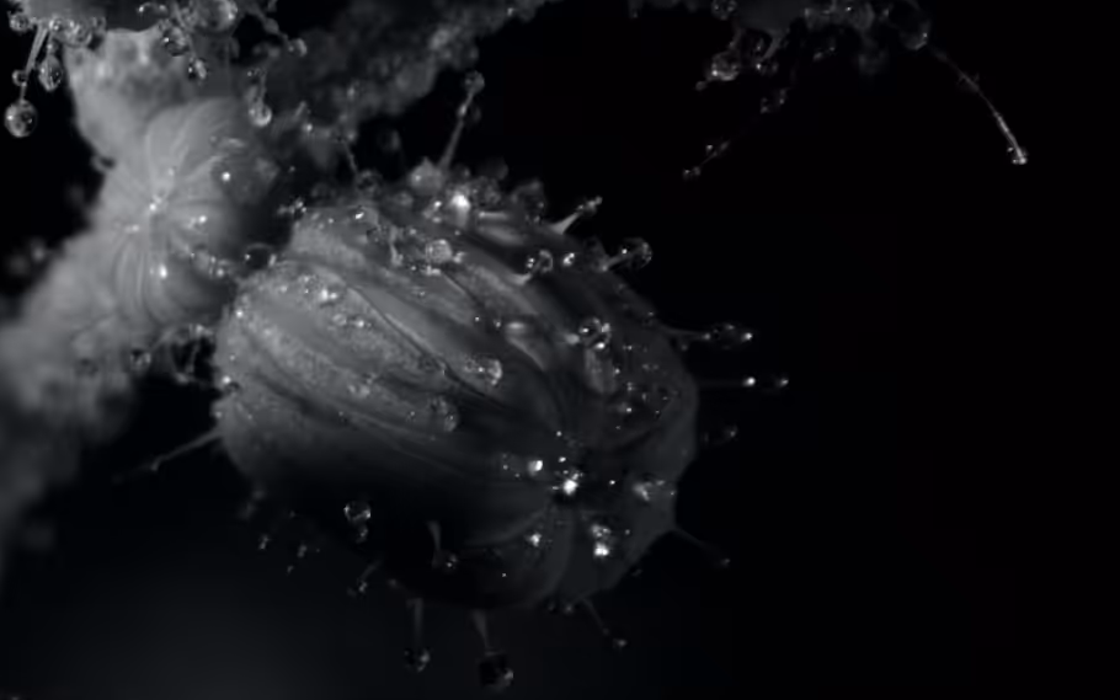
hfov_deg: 3.6
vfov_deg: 2.3
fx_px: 17736
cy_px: 499
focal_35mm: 581
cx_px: -75
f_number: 8
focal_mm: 70
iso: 100
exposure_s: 1/160
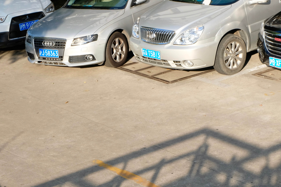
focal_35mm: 99
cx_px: 193
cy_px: 126
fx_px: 773
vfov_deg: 13.8
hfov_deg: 20.5
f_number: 9
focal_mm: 32.5
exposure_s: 1/220
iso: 400
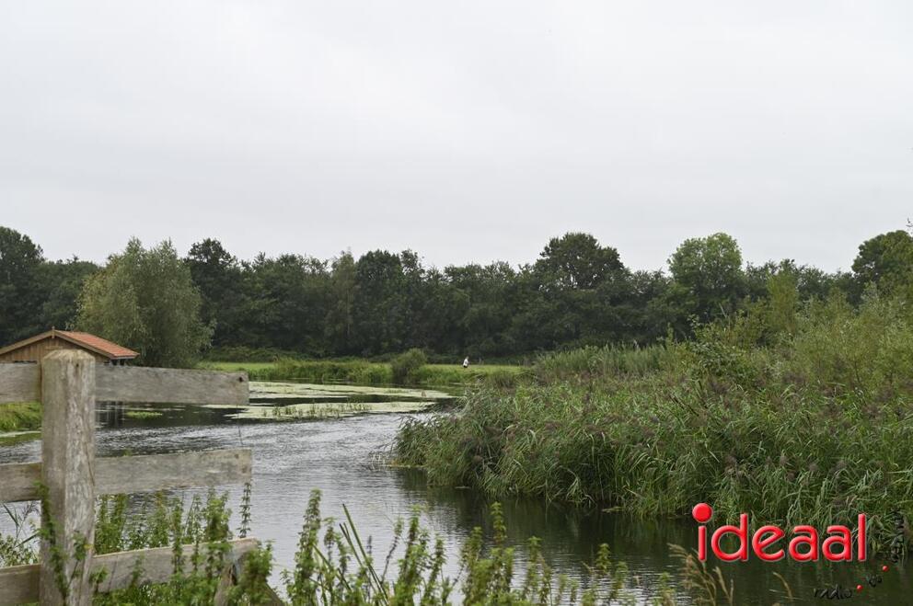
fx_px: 1773
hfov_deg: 28.9
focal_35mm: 70
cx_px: 456
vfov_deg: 19.4
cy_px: 303
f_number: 5.6
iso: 400
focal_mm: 70
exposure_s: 1/320
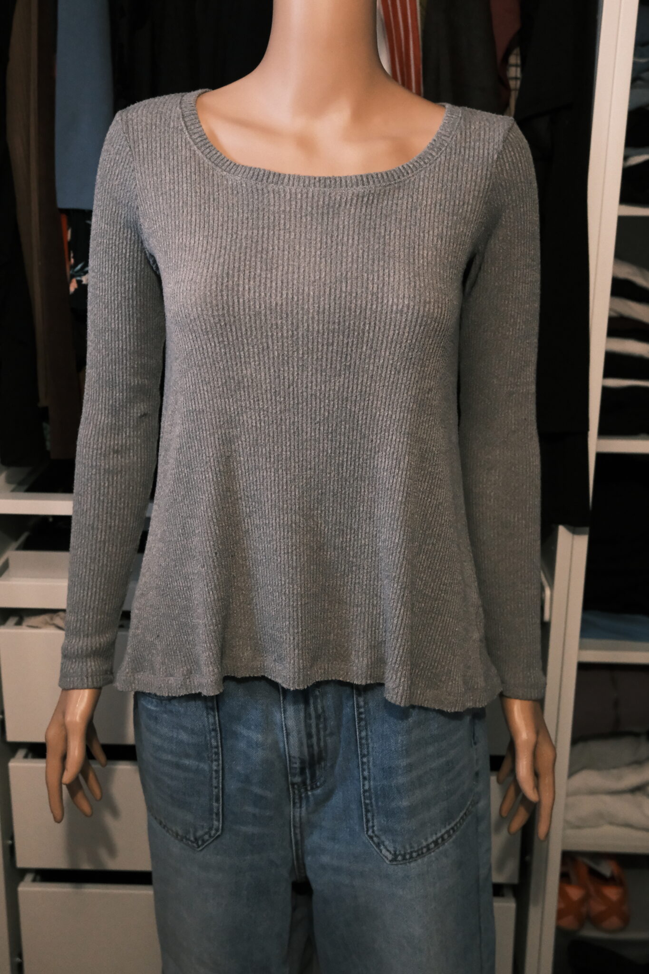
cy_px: 487
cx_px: 324
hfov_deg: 34.2
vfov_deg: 49.6
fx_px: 1055
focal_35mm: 39
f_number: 3.6
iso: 6400
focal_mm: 26.3
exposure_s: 1/125
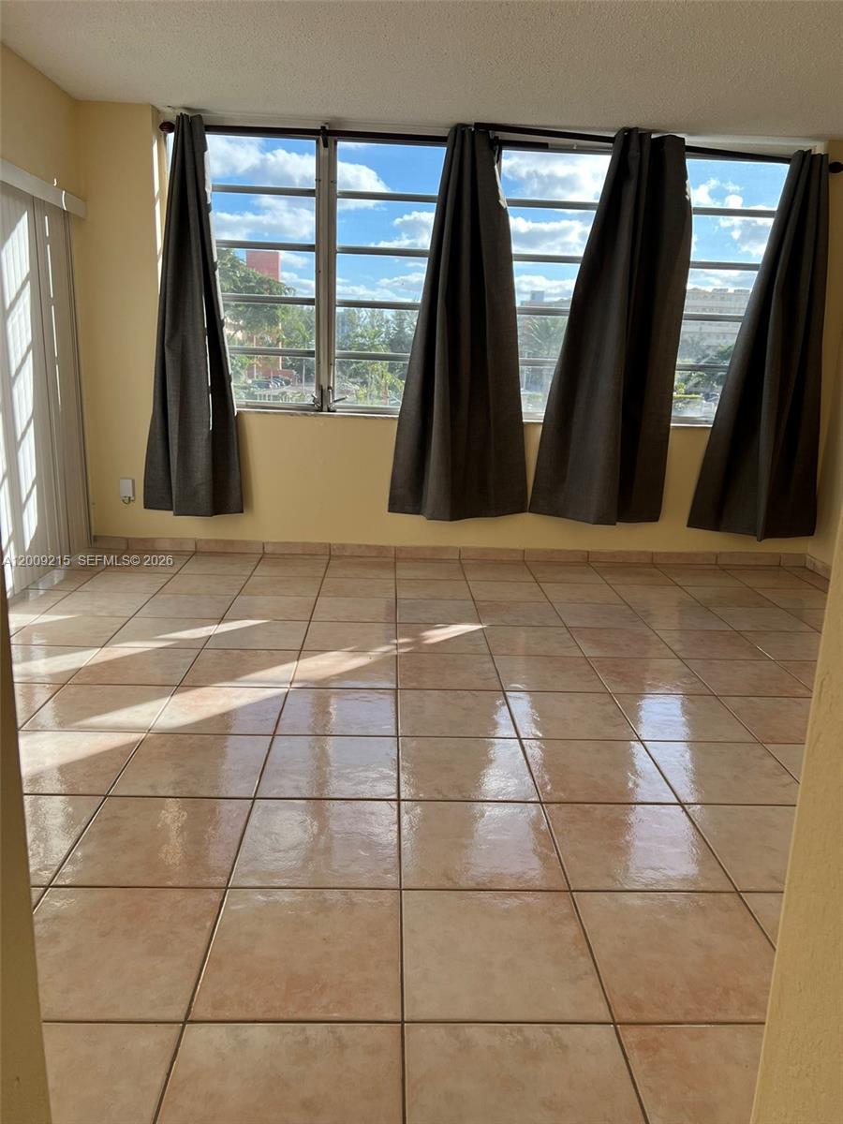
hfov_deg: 53.1
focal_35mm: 26
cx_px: 422
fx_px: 844
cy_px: 562
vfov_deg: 67.3
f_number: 1.5
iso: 50
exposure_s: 1/696
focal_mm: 5.7
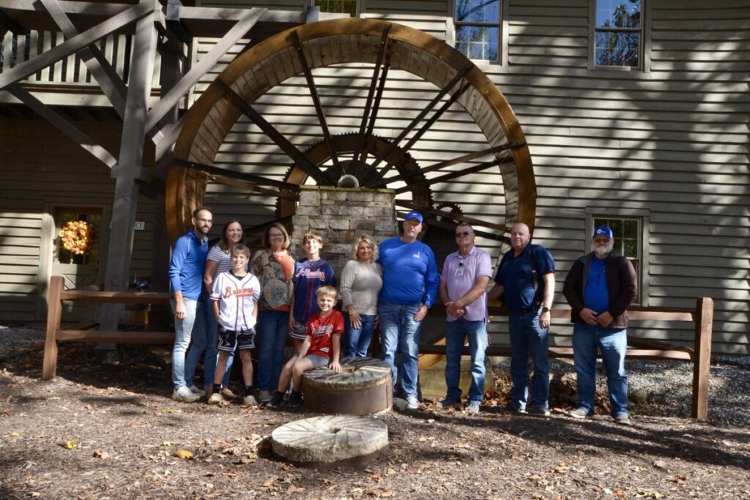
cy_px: 250
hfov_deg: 57.2
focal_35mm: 33
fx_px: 688
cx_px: 375
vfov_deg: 40.0
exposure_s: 1/125
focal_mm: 22
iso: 800
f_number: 20
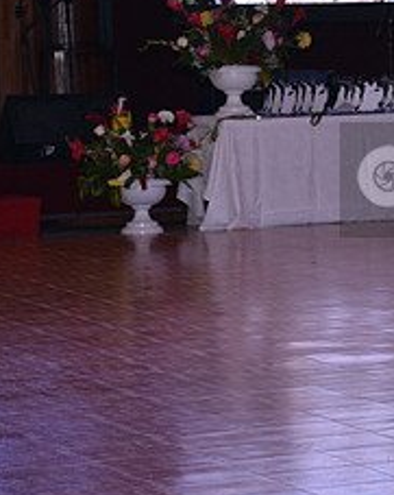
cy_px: 180
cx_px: 577
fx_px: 2629
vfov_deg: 10.7
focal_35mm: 180
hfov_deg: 8.4
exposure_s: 1/250
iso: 1000
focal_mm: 75
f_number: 4.5
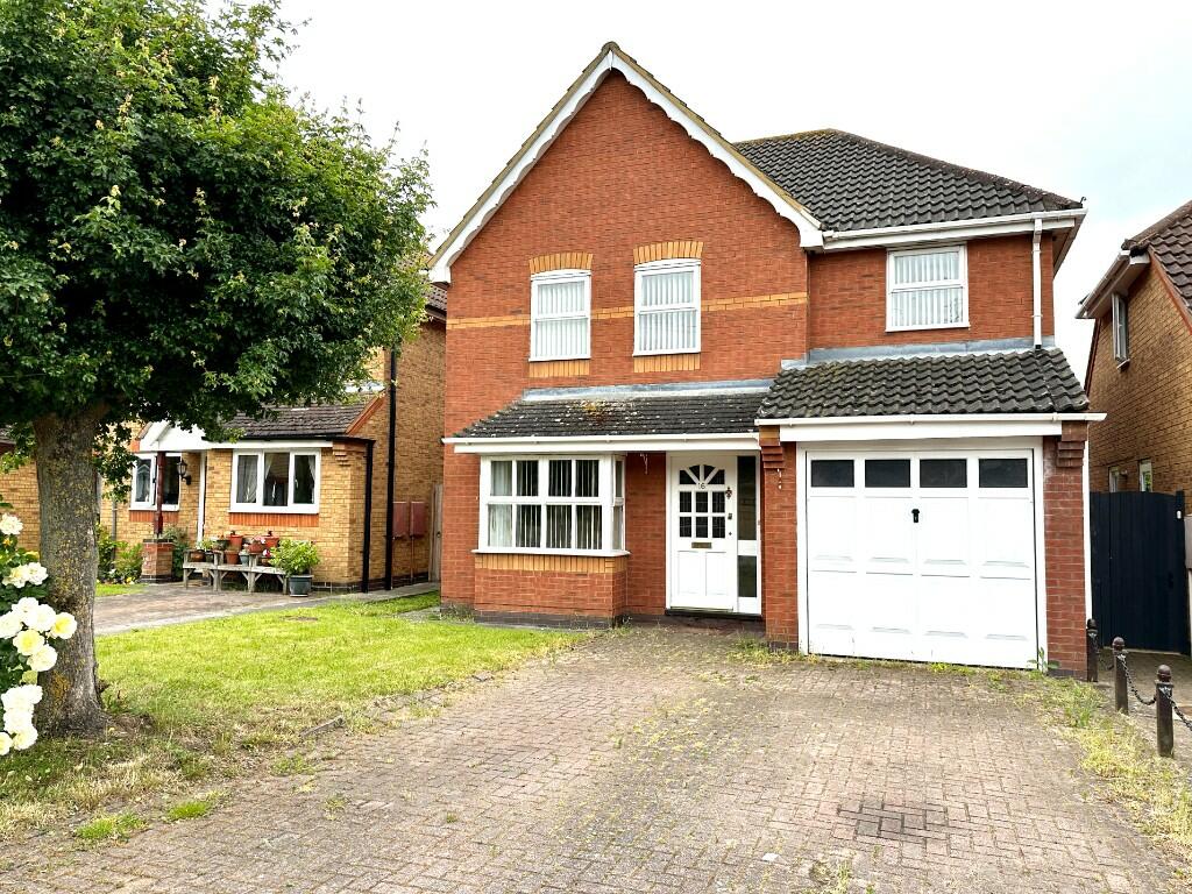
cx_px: 596
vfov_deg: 56.8
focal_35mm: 24
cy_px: 447
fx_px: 826
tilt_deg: +3.6
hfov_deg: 71.6
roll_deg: +2.4
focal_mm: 6.86
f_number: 1.78
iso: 80
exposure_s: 1/1433
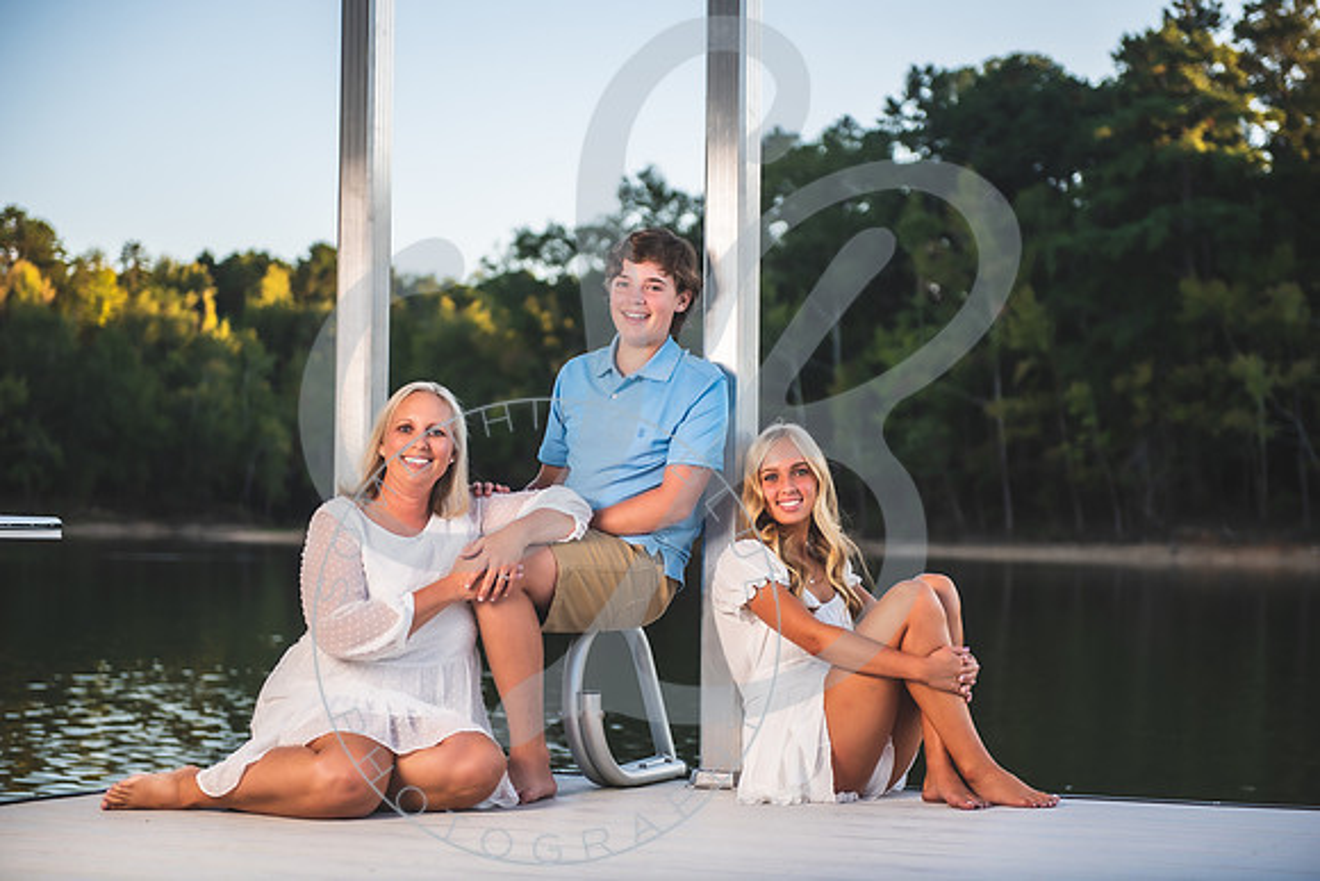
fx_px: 2623
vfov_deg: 19.1
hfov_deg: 28.2
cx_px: 660
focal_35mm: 72
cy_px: 440
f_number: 2.8
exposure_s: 1/250
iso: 100
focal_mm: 70
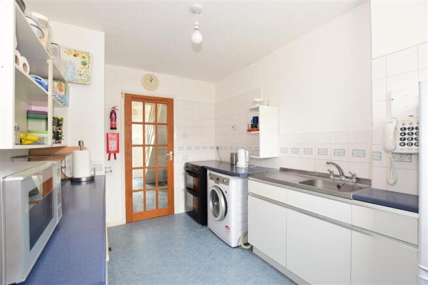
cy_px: 142
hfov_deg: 100.4
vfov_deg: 77.3
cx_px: 214
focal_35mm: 15
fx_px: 178
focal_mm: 10
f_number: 5.6
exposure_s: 1/13
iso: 400
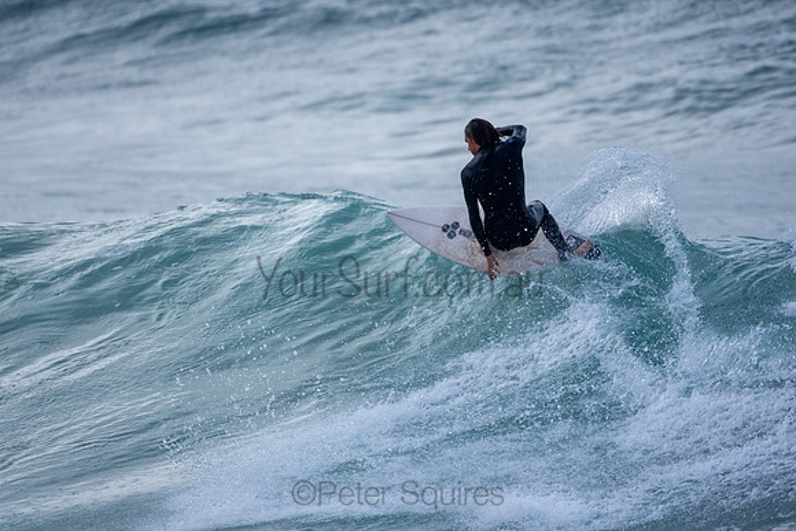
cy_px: 266
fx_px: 15923
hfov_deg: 2.9
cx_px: 398
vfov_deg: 1.9
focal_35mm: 720
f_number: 5.6
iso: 200
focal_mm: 480
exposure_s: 1/1000
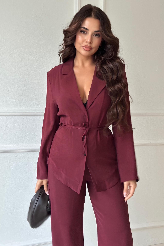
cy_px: 123
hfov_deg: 27.0
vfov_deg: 39.6
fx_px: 342
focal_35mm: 50
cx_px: 80
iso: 640
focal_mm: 6.86
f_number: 1.78
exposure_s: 1/30
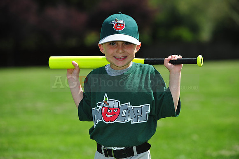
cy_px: 80
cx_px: 120
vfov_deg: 8.3
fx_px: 1095
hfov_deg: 12.5
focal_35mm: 165
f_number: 5
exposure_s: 1/2500
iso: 400
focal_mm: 165
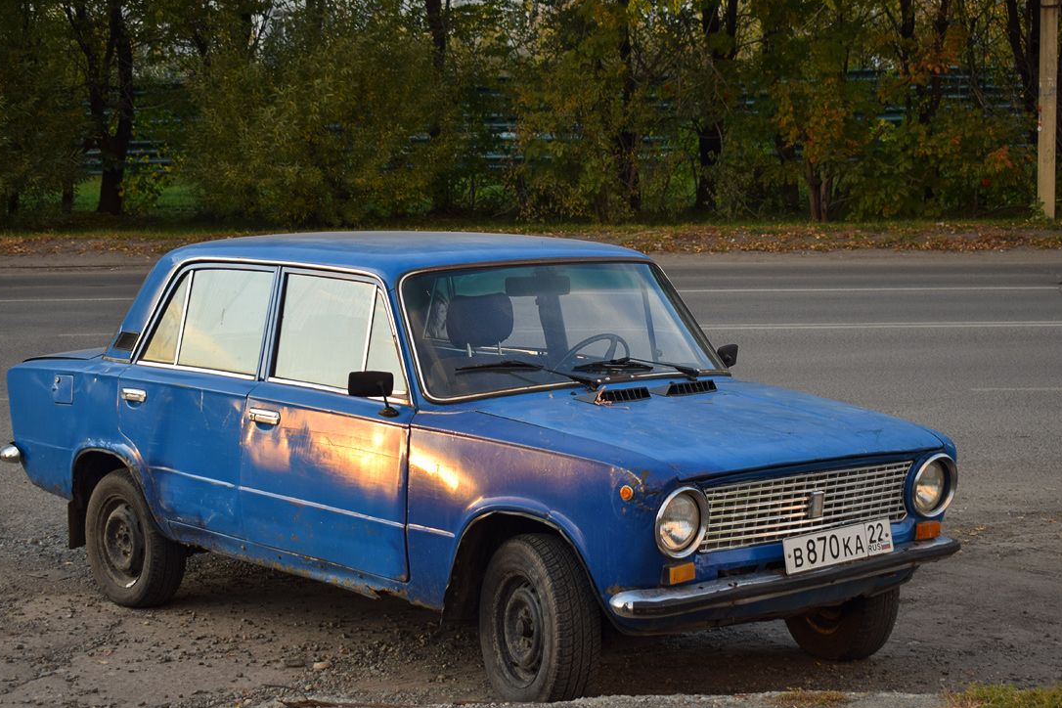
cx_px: 516
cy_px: 367
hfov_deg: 31.9
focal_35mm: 63
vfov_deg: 21.6
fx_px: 1858
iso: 200
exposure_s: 1/80
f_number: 6.3
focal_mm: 38
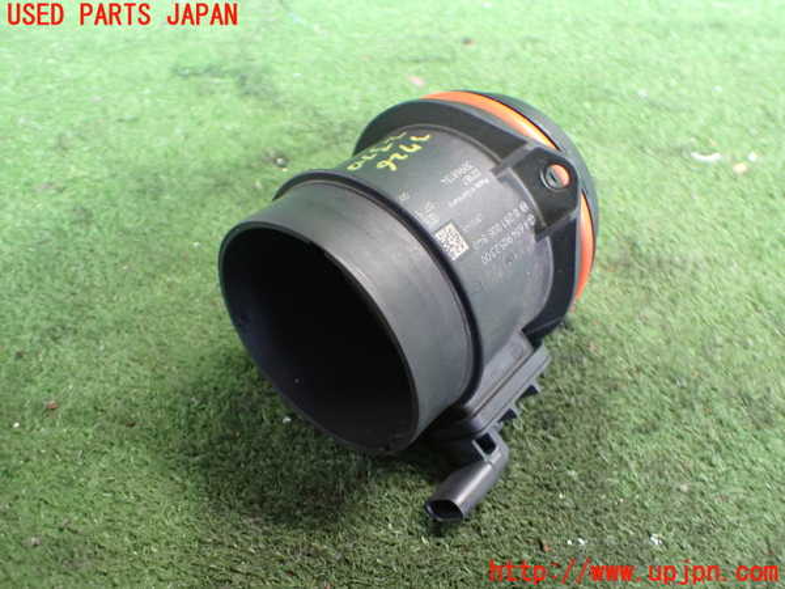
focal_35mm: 30
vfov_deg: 46.8
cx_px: 392
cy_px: 294
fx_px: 680
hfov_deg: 60.0
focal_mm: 5.4
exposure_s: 1/40
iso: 800
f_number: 2.3
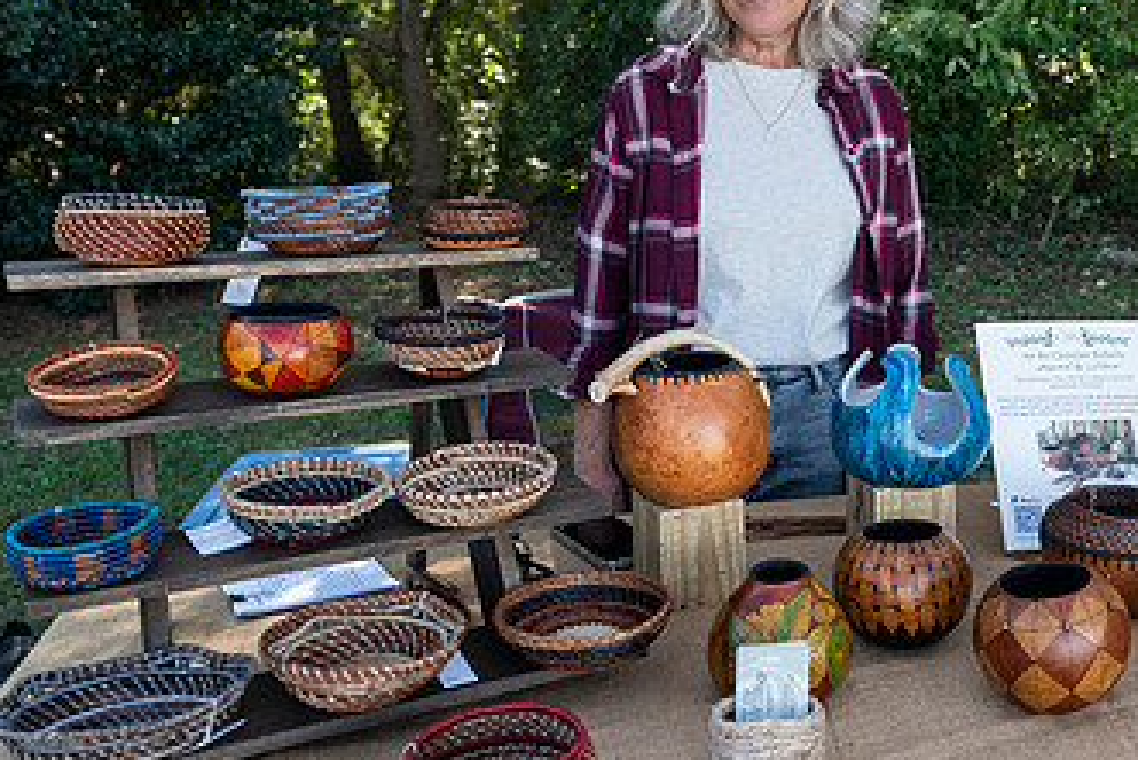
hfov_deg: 44.1
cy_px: 239
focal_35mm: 42
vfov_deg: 31.6
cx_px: 915
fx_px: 1328
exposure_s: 1/125
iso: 200
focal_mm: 24
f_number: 4.5
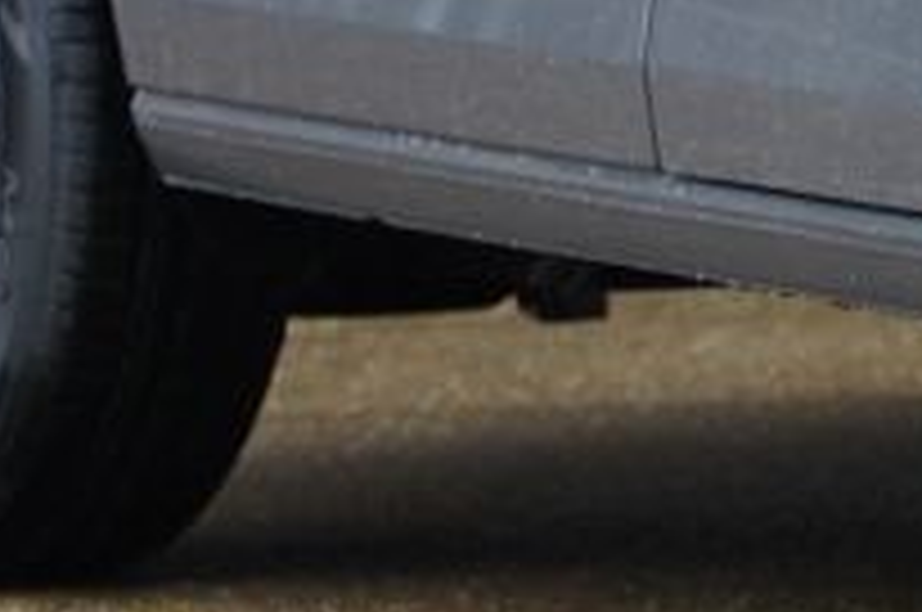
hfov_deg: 4.2
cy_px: -788
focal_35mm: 485
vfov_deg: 2.8
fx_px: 12402
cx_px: 2424
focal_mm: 62
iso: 800
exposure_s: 1/160
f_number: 4
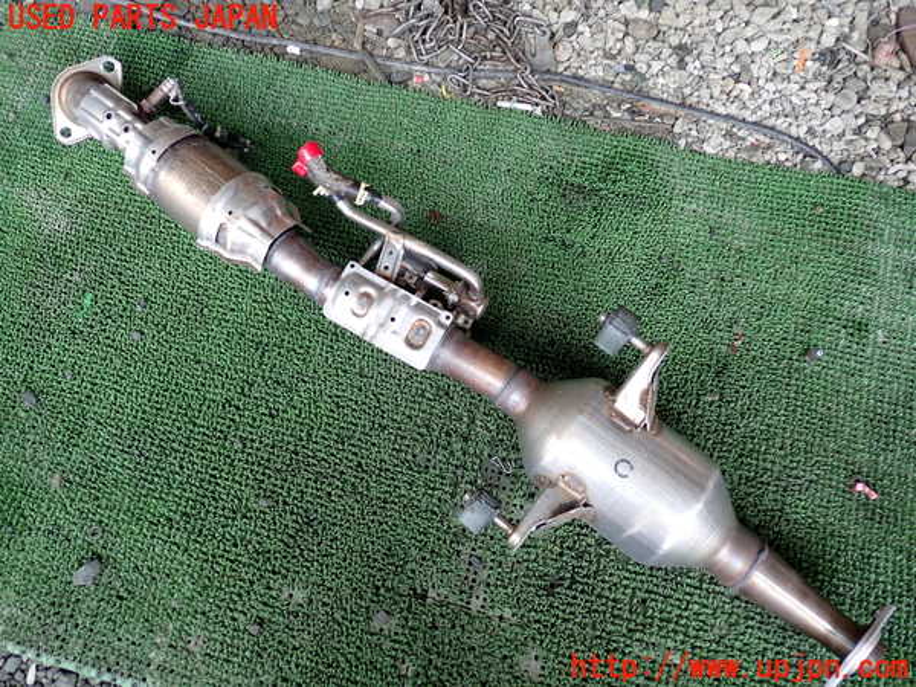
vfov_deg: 46.8
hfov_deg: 60.0
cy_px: 344
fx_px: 794
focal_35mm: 30
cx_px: 458
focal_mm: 5.4
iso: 160
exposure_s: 1/125
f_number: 2.3
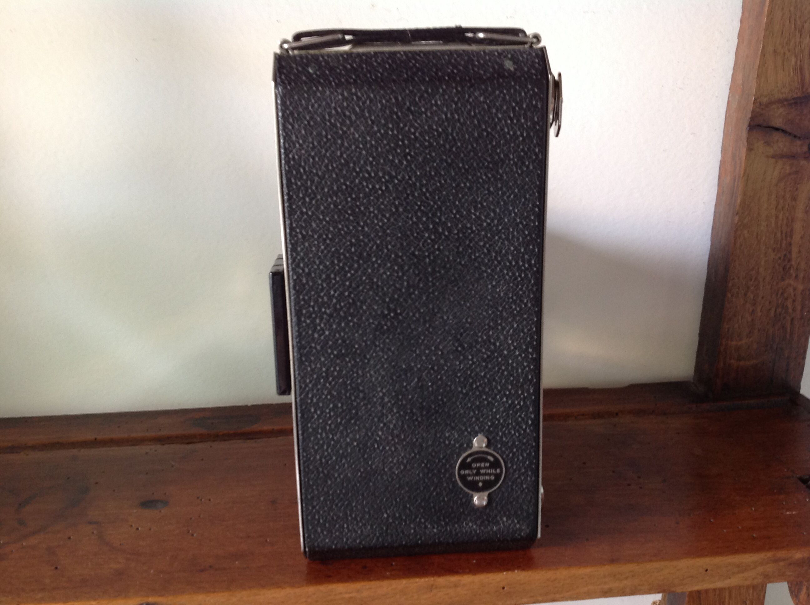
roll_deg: +0.2
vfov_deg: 40.6
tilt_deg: -19.3
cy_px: 302
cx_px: 405
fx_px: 818
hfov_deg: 52.7
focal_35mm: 35
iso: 160
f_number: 2.4
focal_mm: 4.28
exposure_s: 1/15
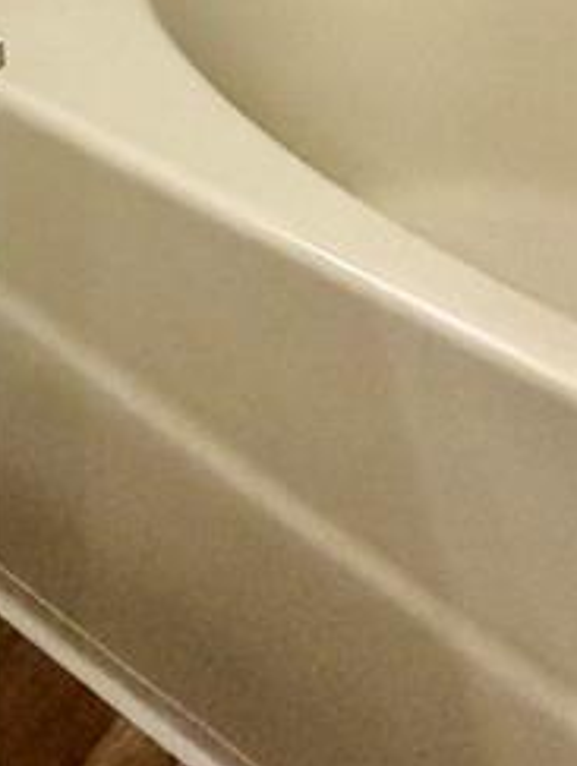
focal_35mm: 69
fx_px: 1529
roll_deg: +0.1
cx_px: -211
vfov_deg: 18.2
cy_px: -791
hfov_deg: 19.4
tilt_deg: +0.0
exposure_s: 1/120
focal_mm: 2.22
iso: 125
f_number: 2.2
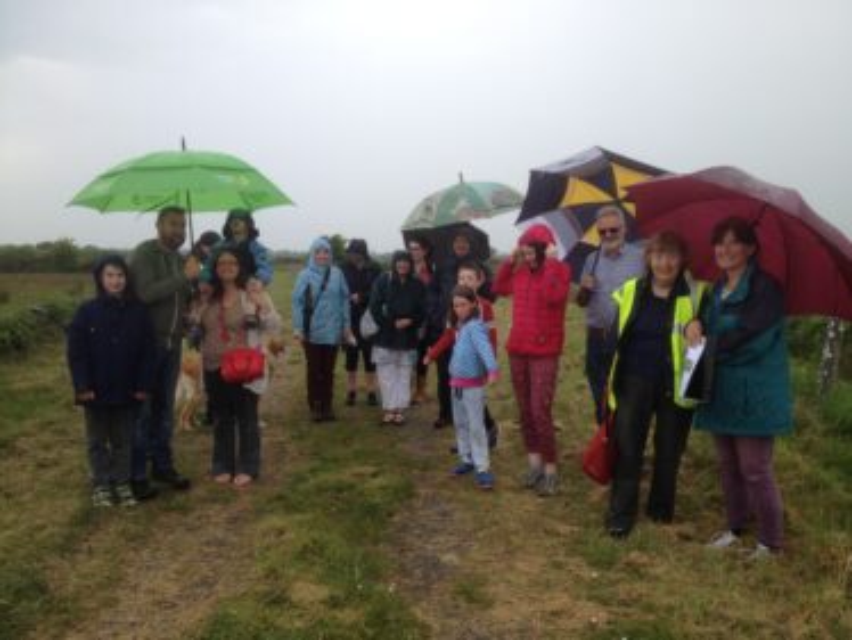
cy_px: 320
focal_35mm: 35
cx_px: 426
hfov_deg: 52.6
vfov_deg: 40.7
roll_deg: -0.1
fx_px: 862
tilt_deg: -3.6
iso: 50
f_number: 2.4
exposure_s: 1/334
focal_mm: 4.28
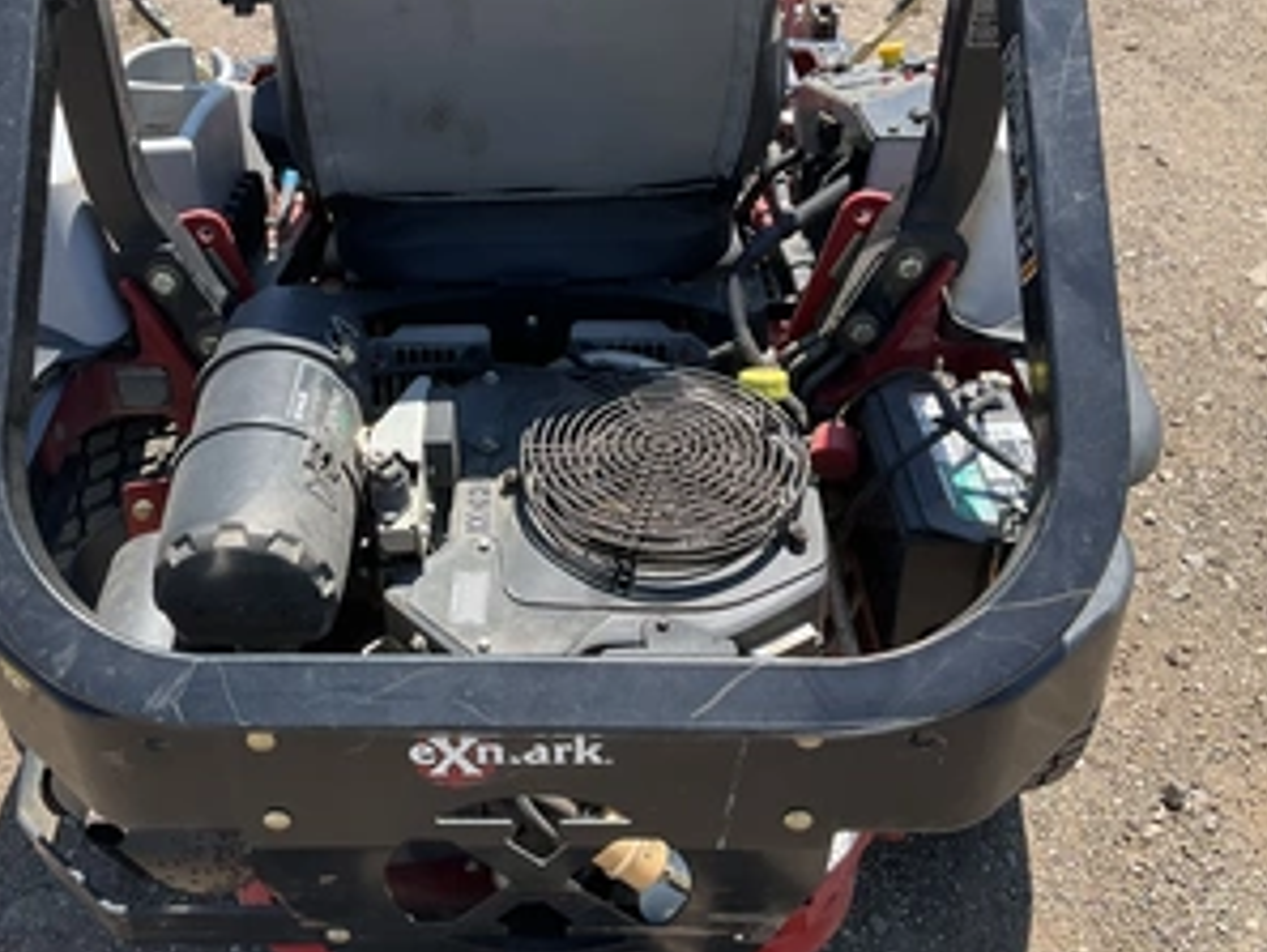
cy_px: 465
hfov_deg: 47.4
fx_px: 1428
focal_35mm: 39
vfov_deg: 36.8
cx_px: 469
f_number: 1.8
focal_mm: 3
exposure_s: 1/657
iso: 25
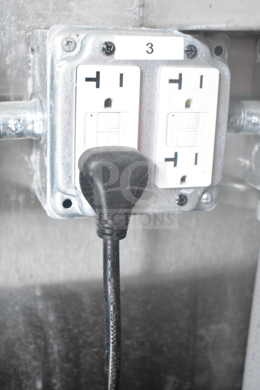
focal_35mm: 51
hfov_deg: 26.5
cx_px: 130
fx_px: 552
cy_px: 195
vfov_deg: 38.9
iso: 6400
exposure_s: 1/50
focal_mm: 34
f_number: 4.5
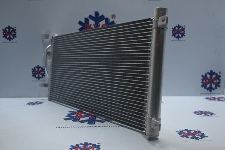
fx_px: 206
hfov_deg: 57.2
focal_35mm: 33
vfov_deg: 40.0
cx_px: 112
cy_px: 75
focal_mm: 22
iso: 220
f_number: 4
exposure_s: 1/40
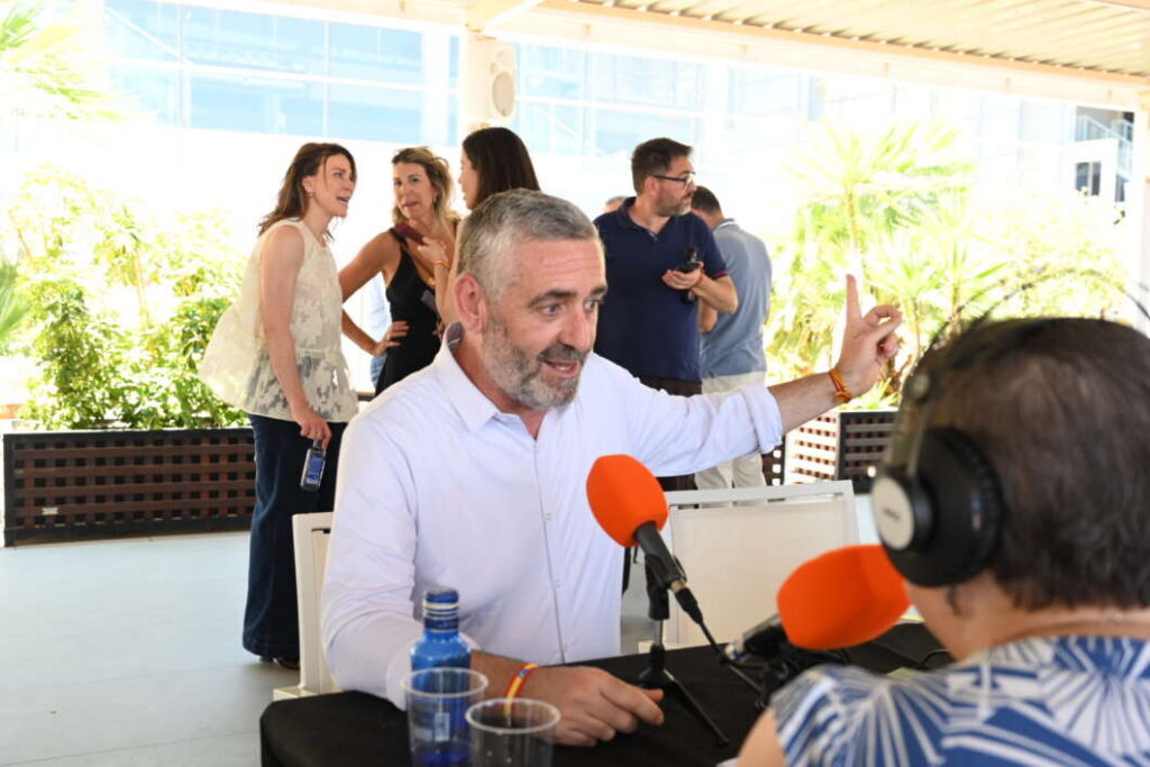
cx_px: 575
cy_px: 384
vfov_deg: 35.1
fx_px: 1214
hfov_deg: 50.7
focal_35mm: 38
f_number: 5
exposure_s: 1/100
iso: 400
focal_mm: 38
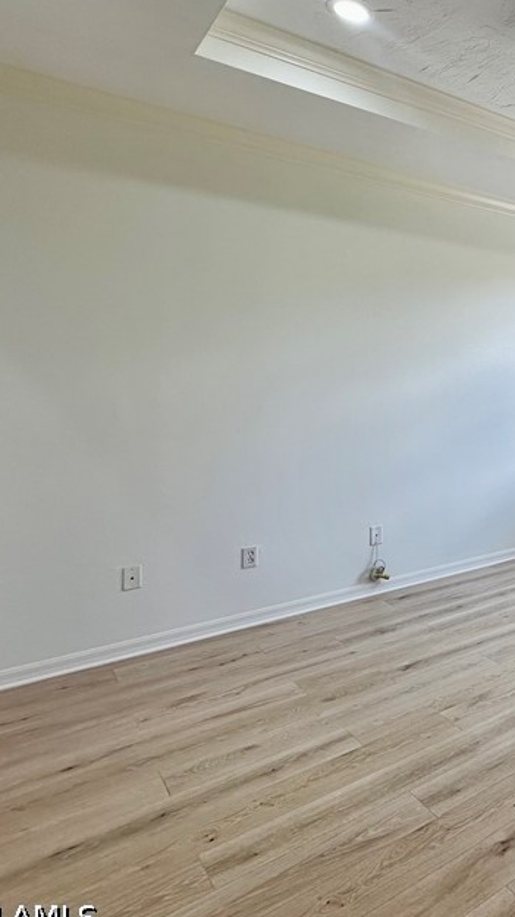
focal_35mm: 25
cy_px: 379
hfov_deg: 33.7
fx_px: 608
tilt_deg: +0.5
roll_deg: -0.2
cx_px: 665
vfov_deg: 73.5
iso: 40
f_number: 2.2
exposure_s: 1/131
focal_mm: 2.22
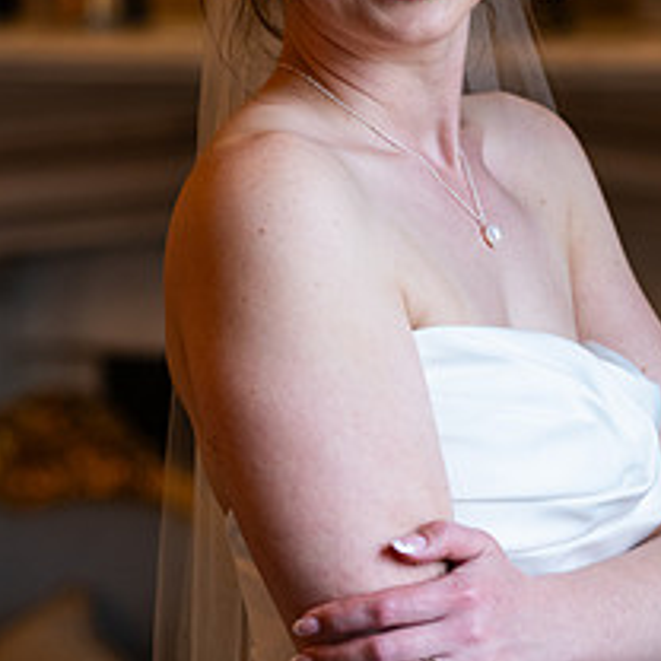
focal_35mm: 221
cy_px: 235
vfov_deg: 7.9
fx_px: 4774
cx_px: 464
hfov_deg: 7.9
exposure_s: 1/160
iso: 500
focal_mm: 120
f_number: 3.5
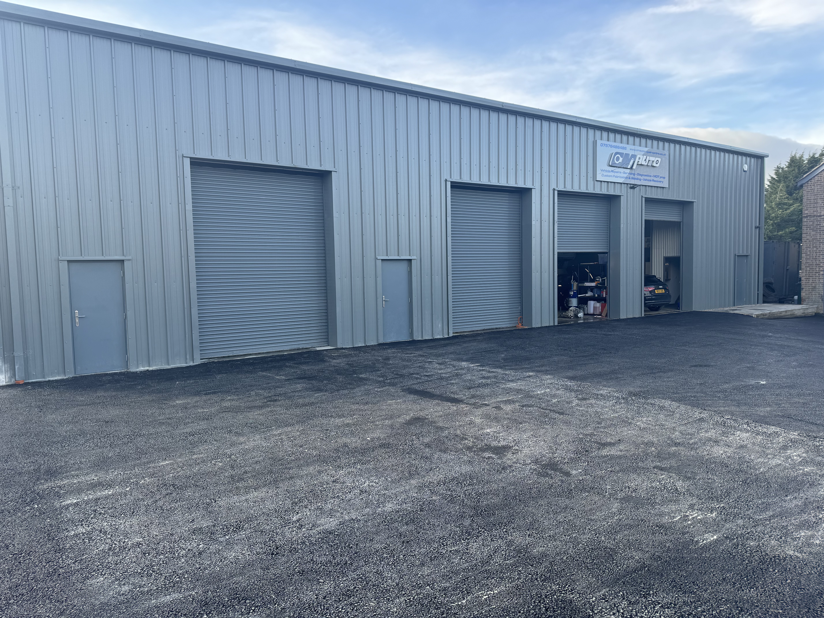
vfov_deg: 56.8
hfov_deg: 71.6
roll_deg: +1.7
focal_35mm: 24
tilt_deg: -3.8
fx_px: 571
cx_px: 412
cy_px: 309
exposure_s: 1/671
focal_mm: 6.76
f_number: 1.78
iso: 80
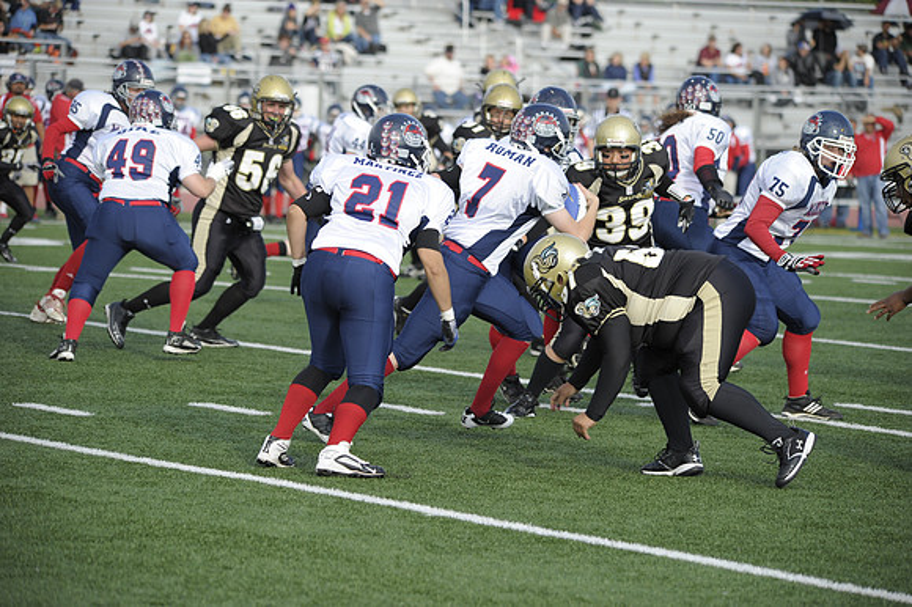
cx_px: 456
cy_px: 304
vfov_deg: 6.9
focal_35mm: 200
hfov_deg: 10.3
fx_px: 5064
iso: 450
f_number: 5.3
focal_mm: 200
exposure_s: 1/1000
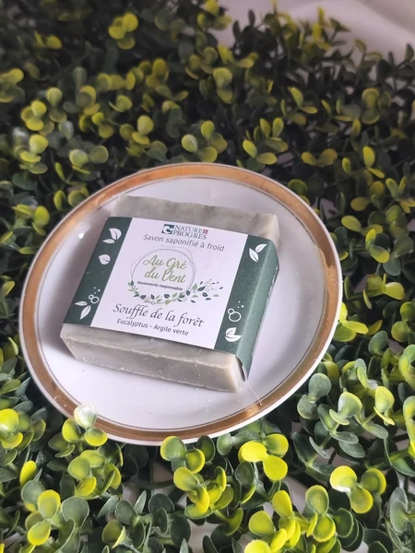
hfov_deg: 31.5
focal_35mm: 46
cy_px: 276
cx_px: 208
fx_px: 735
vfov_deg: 41.2
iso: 500
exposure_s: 1/50
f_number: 1.65
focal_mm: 6.18
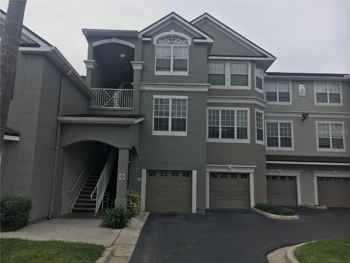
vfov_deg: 48.2
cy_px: 132
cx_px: 175
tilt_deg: +8.5
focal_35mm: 29
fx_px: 293
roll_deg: -2.3
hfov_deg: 61.7
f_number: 2.2
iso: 25
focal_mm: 4.15
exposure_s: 1/938
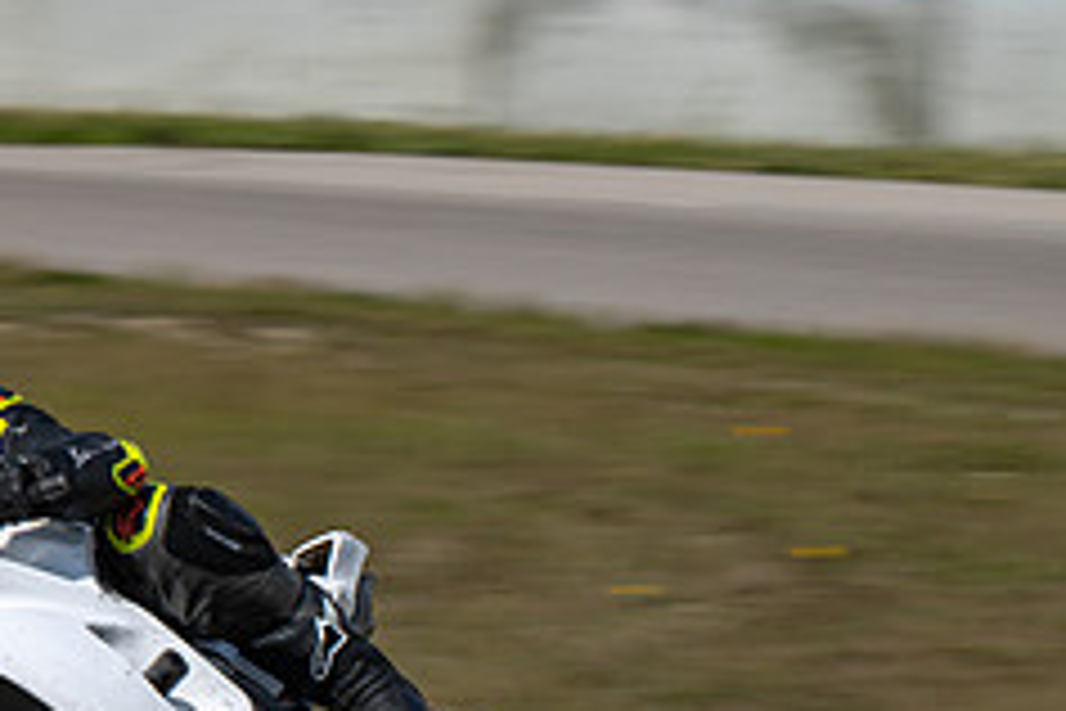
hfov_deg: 2.6
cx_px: -95
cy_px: 610
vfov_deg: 1.7
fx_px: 23509
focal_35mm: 794
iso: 72
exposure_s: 1/160
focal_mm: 280
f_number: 16
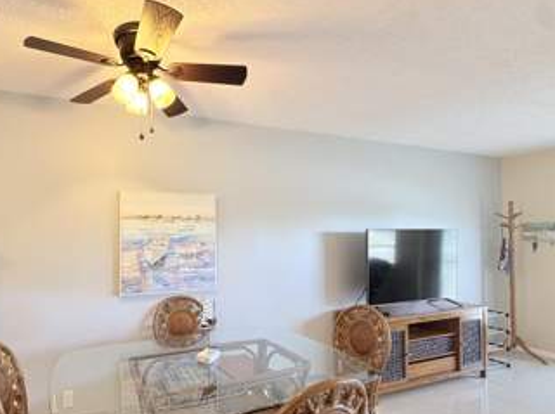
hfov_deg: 77.2
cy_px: 235
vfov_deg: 63.1
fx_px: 336
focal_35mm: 21
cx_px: 198
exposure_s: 1/60
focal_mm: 2.22
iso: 200
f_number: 2.2
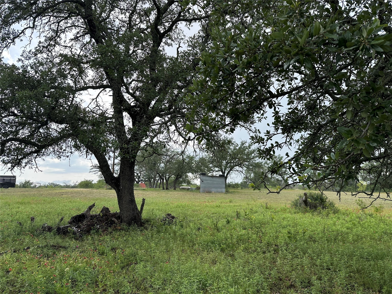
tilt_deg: +9.6
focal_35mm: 24
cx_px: 196
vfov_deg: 56.8
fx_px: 272
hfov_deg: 71.6
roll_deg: +0.3
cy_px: 147
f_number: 1.78
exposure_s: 1/1241
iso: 80
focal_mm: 6.86
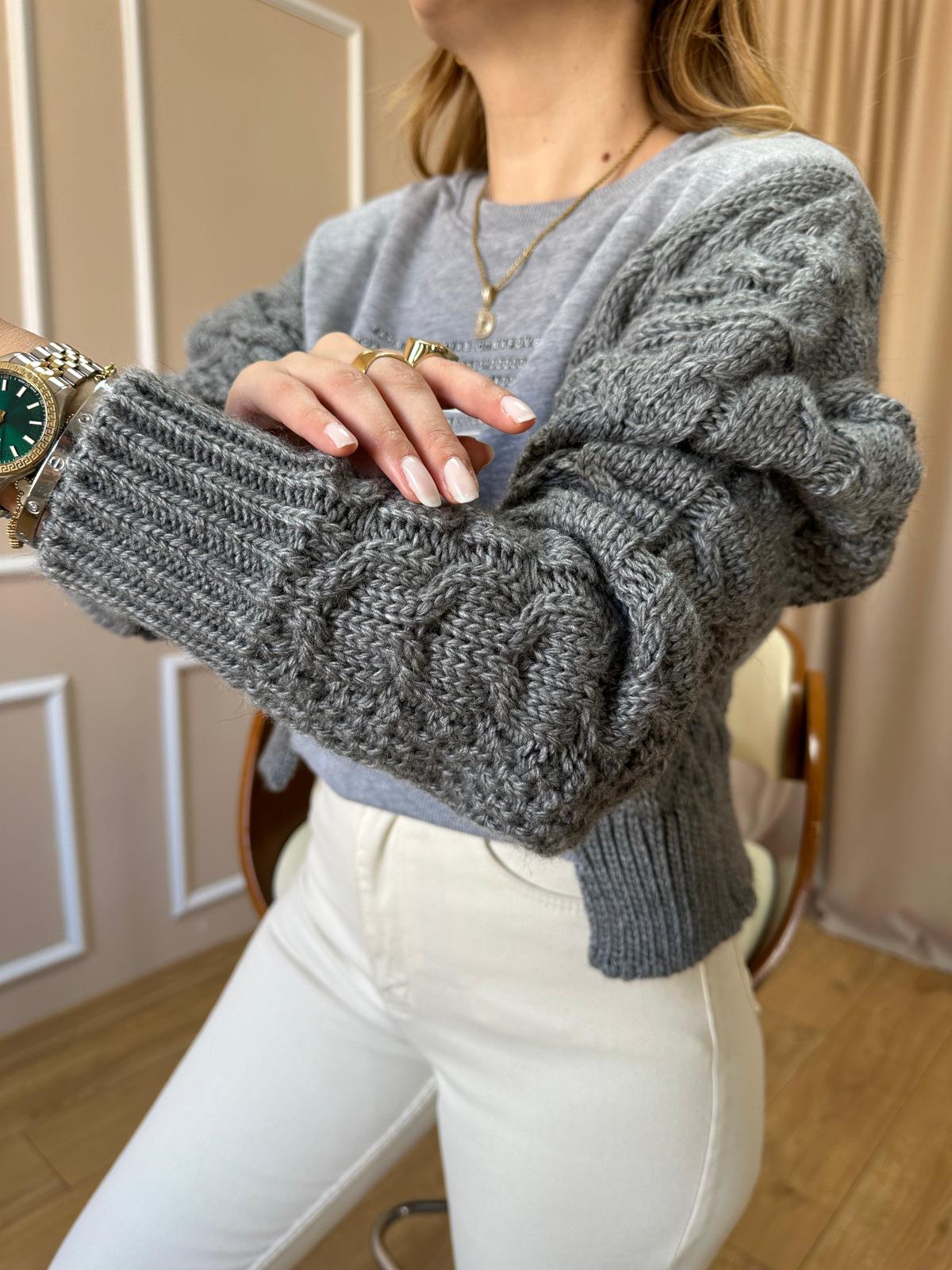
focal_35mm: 24
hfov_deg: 56.8
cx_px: 476
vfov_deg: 71.6
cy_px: 635
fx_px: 880
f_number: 1.78
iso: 80
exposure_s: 1/121
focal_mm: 6.86
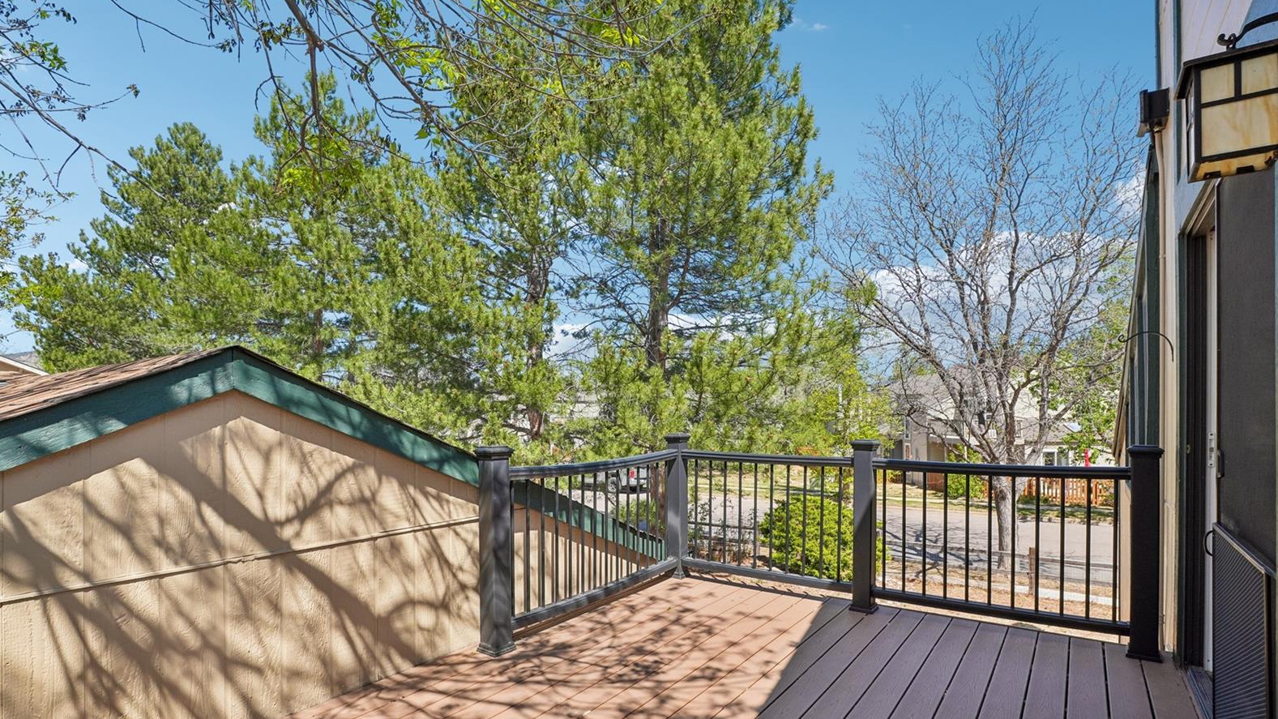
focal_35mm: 18
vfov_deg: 62.0
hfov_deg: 94.2
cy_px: 413
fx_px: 594
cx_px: 642
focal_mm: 11
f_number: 8
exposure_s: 1/250
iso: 100
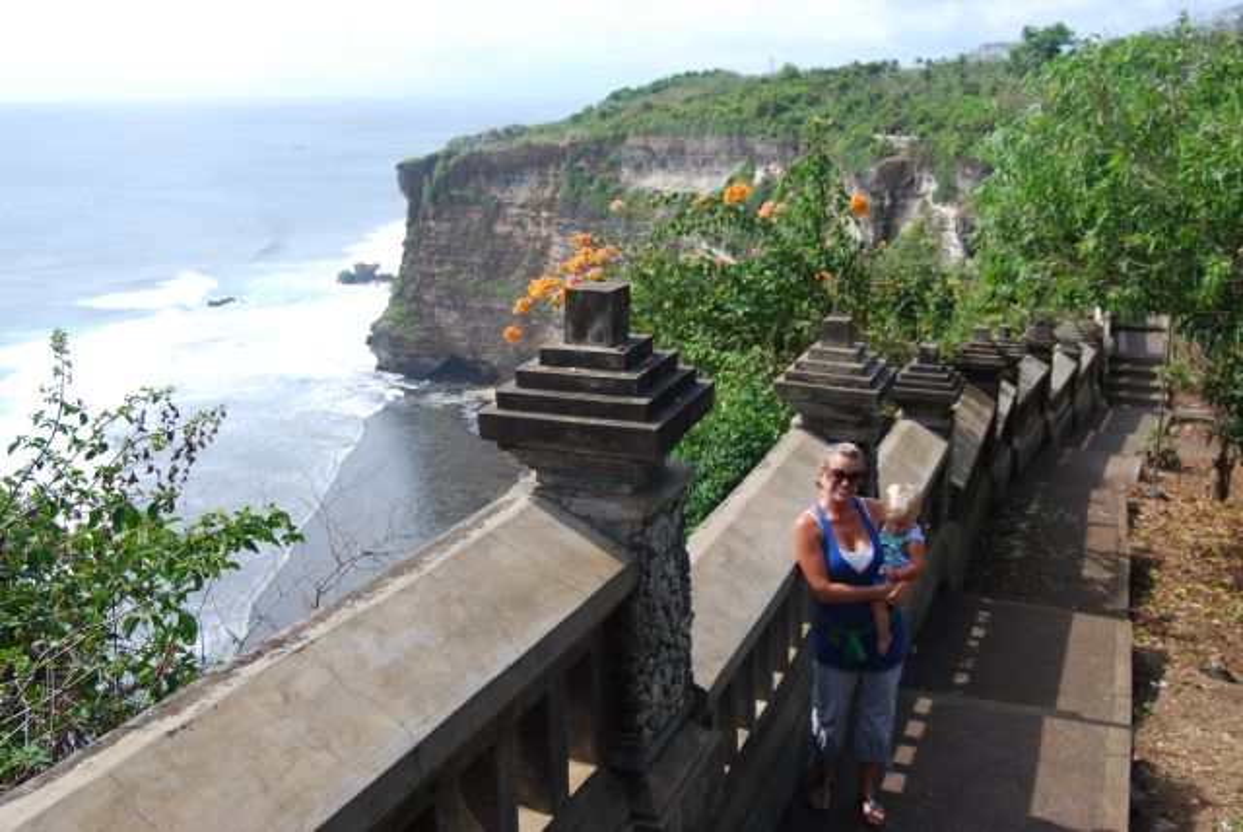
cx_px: 622
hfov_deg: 55.1
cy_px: 416
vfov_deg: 38.4
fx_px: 1192
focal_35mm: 34
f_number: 7.1
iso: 100
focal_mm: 23
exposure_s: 1/200
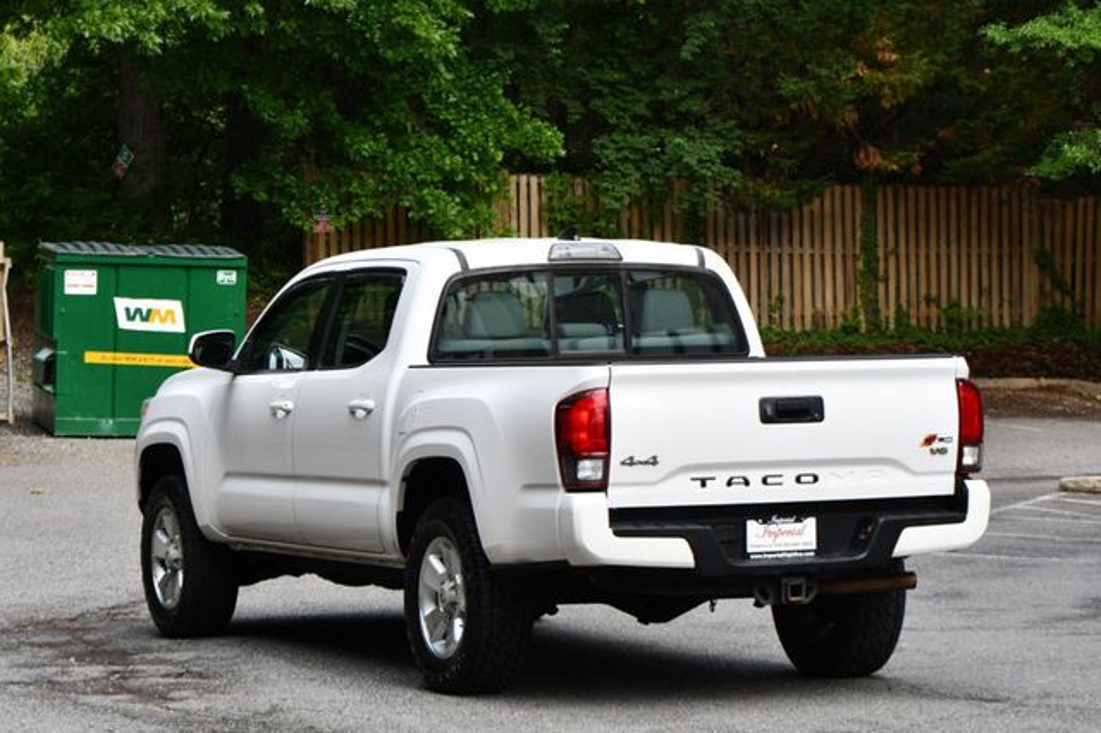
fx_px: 3576
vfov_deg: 11.7
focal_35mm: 117
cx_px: 550
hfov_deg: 17.5
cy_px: 366
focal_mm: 78
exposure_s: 1/250
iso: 200
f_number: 6.3
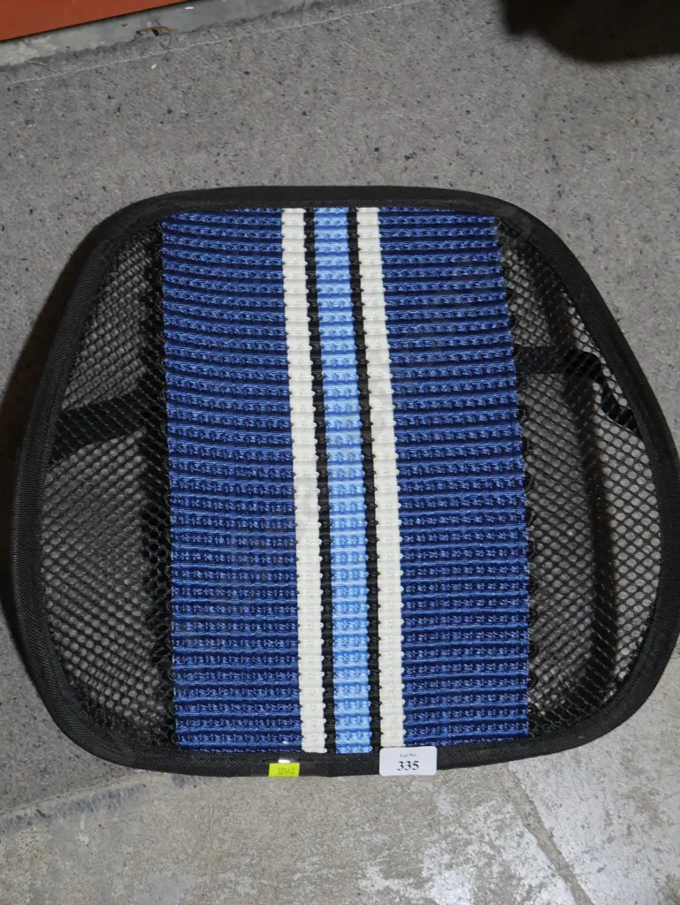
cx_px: 340
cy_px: 452
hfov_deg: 26.1
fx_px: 1466
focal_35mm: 56
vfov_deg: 34.3
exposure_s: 1/60
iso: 500
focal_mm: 28
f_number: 5.3
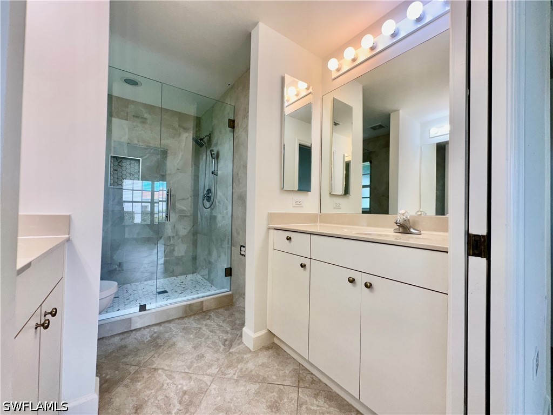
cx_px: 276
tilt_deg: +0.6
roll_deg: -0.9
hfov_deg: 102.1
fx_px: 224
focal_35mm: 14
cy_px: 208
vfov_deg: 85.7
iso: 64
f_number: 2.2
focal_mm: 2.22
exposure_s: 1/120
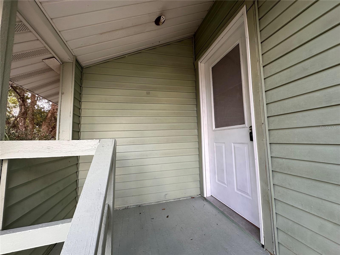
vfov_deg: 85.7
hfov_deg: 102.1
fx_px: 138
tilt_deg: +5.9
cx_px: 170
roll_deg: +2.3
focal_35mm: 14
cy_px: 128
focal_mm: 2.22
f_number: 2.2
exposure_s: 1/99
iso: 64
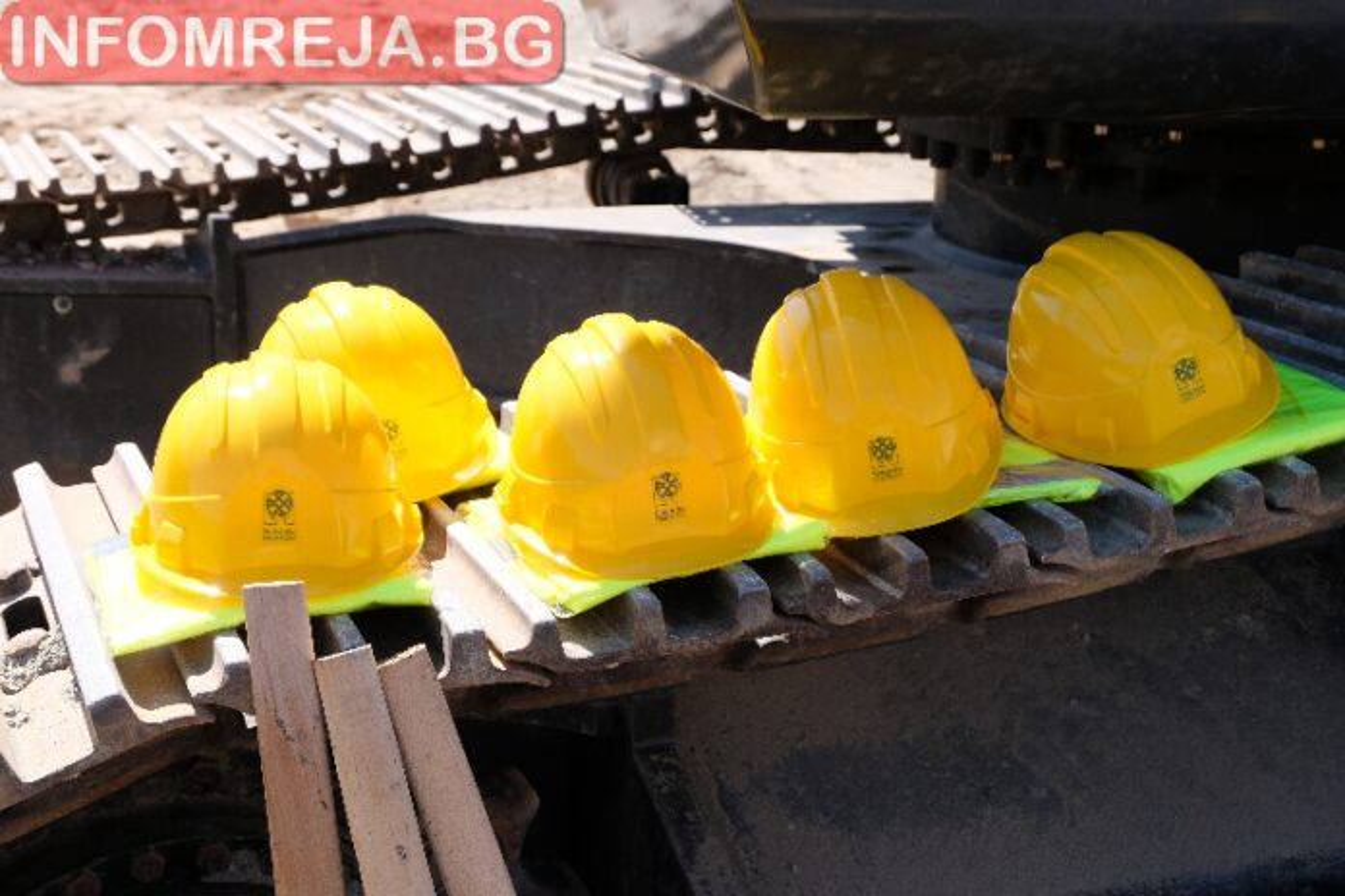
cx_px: 672
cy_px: 448
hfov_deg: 37.5
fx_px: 1980
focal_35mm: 53
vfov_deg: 25.5
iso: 400
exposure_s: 1/350
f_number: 7.1
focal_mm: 35.5
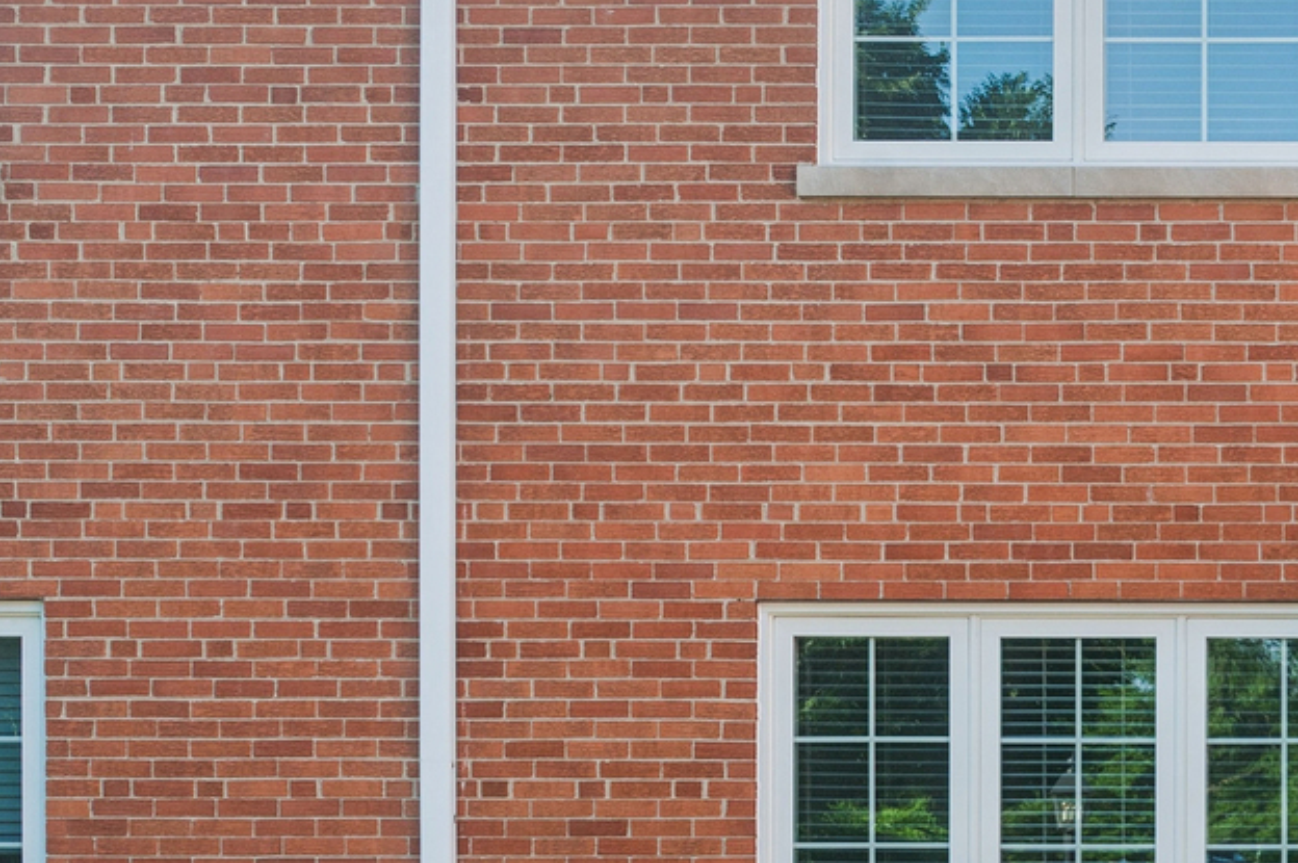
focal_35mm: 91
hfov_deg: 21.0
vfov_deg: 15.0
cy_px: 491
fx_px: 3278
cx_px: 1528
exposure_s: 1/200
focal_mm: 35
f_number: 8
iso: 400
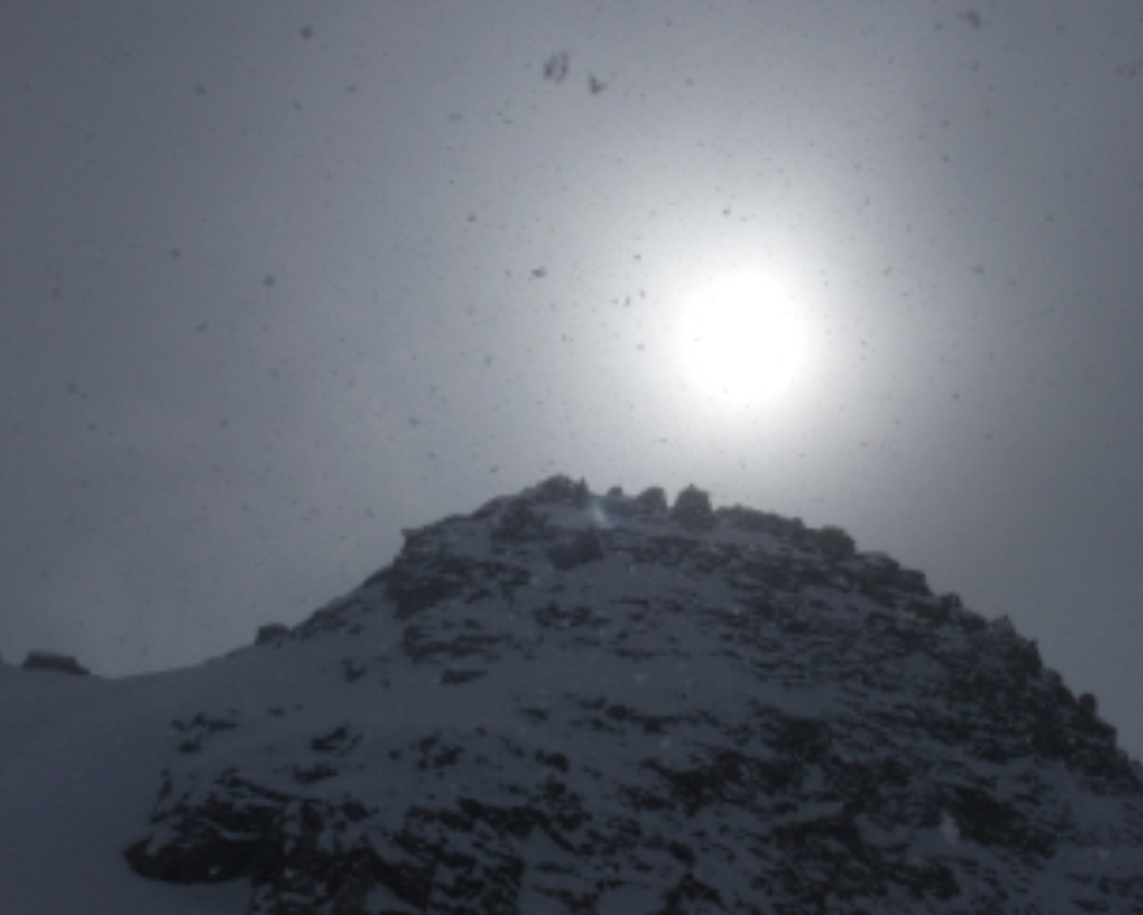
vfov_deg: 25.4
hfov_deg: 31.4
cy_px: 439
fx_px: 2030
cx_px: 671
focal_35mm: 60
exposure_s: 1/4000
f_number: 6.3
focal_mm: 9.4
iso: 100
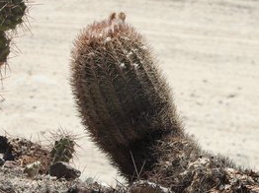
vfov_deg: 2.2
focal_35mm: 688
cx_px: 158
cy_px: 108
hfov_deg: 2.9
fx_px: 5143
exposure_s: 1/500
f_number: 5.6
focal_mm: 80.6
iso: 100
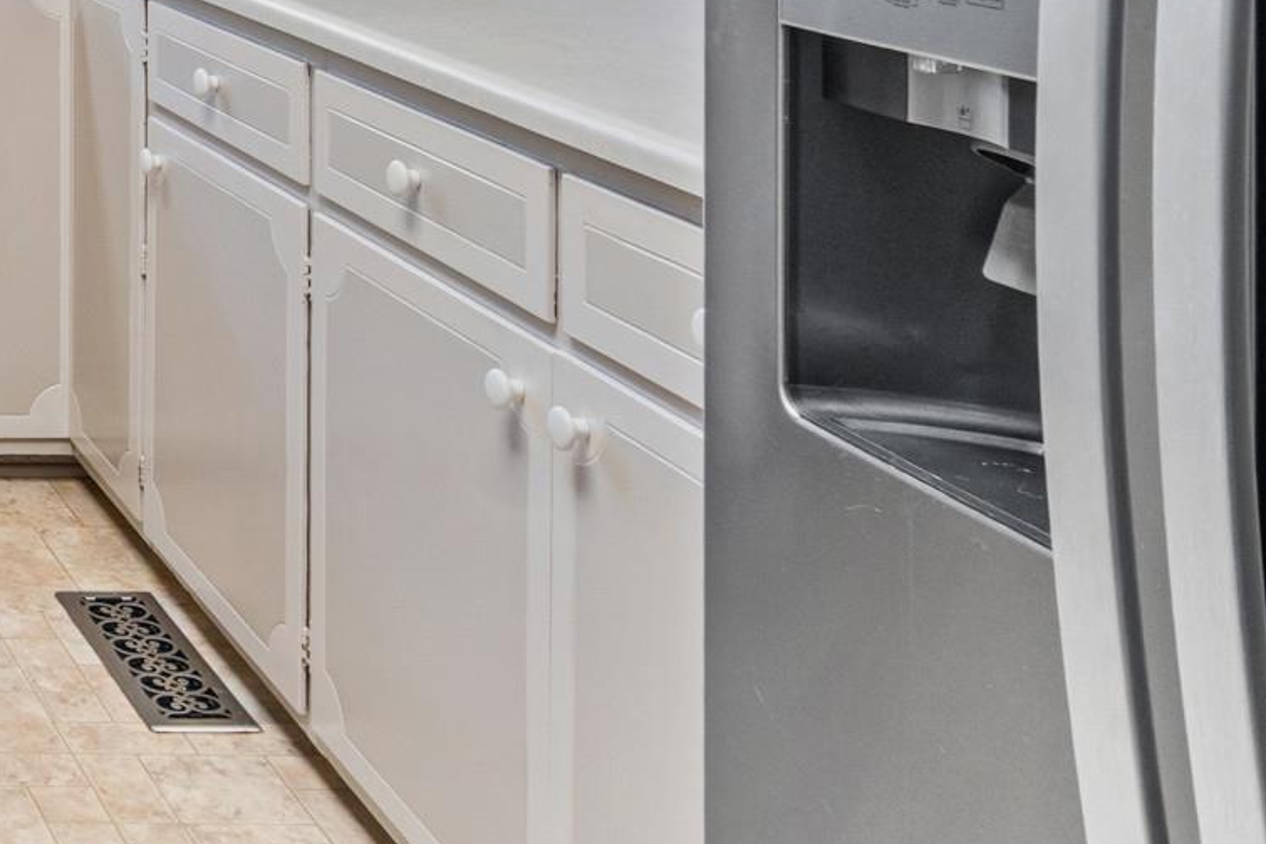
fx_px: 1922
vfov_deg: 22.0
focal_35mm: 55
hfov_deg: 27.5
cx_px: -543
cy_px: -285
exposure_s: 1/2
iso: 250
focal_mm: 11
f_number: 9
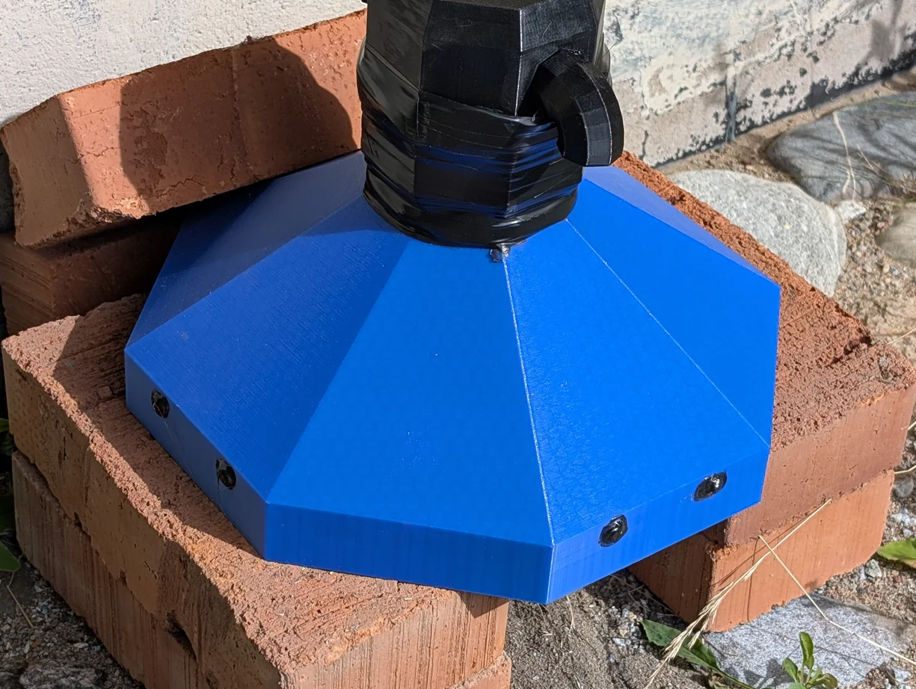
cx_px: 449
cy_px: 291
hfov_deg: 27.0
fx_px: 1908
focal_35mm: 72
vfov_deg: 20.5
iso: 22
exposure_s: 1/599
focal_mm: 6.9
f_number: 1.68
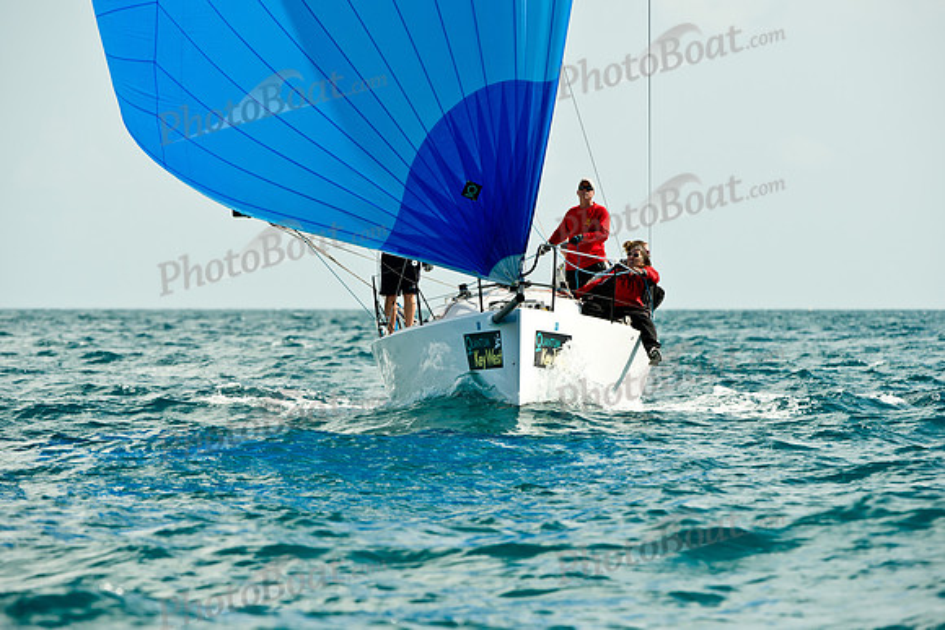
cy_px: 315
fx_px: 9327
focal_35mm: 355
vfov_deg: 3.9
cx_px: 472
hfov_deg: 5.8
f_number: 10
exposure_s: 1/1250
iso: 400
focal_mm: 340
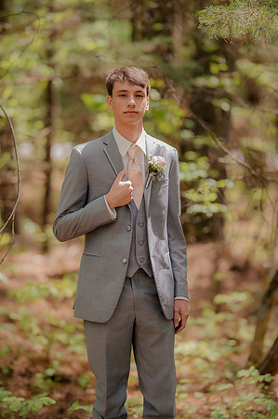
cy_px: 210
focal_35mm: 105
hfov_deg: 13.0
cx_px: 139
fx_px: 1219
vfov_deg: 19.5
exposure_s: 1/500
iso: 125
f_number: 1.6
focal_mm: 105
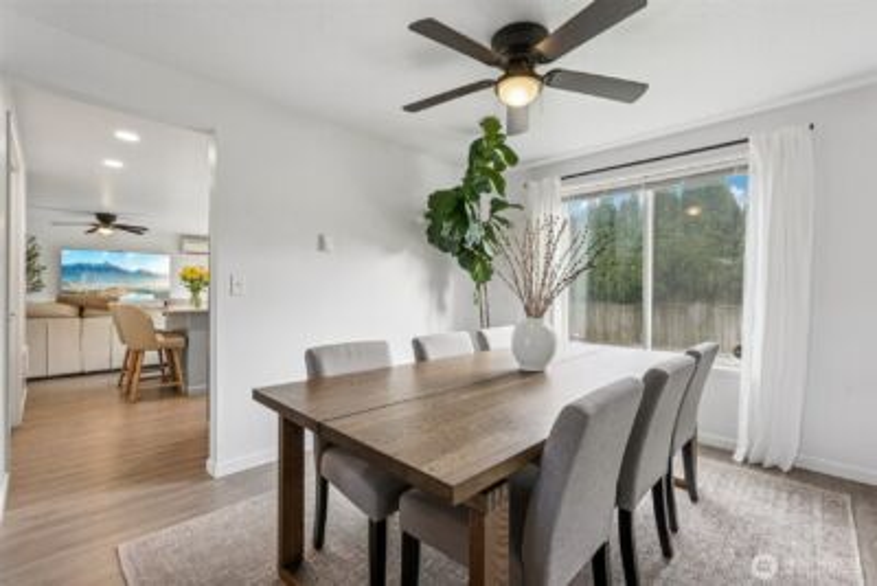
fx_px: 390
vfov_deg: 73.8
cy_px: 293
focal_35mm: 16
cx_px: 438
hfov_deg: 96.7
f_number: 8
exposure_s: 1/40
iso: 400
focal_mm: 16
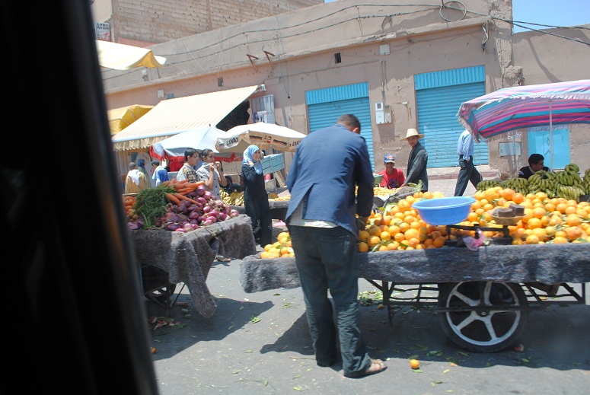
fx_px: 443
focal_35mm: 27
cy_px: 198
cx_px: 295
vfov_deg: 48.1
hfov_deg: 67.3
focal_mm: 18
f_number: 7.1
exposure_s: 1/200
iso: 100
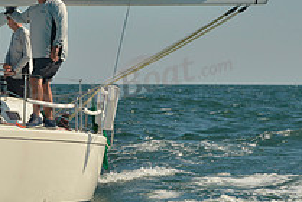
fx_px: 2839
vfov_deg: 4.1
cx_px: -45
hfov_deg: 6.1
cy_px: 31
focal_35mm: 338
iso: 400
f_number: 8
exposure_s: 1/1250
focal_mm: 122
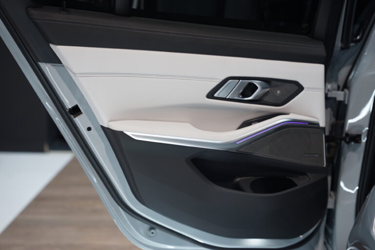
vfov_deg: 19.5
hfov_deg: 28.8
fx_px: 729
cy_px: 125
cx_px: 188
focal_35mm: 70
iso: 800
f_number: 2.8
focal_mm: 70
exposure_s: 1/80
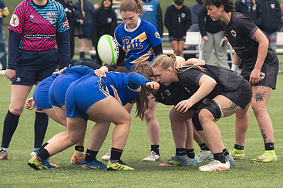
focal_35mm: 522
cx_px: 187
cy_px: 79
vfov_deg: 2.6
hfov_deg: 4.0
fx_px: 4100
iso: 3600
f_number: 6.3
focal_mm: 220
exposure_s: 1/800
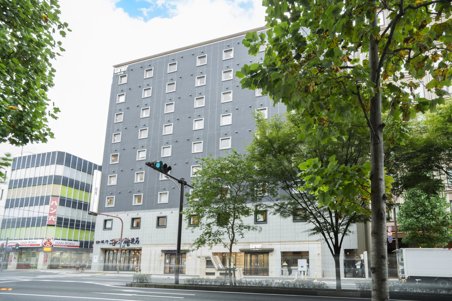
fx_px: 264
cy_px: 150
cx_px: 226
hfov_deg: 81.2
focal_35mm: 21
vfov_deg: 59.5
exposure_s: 4
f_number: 22
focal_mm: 21
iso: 50
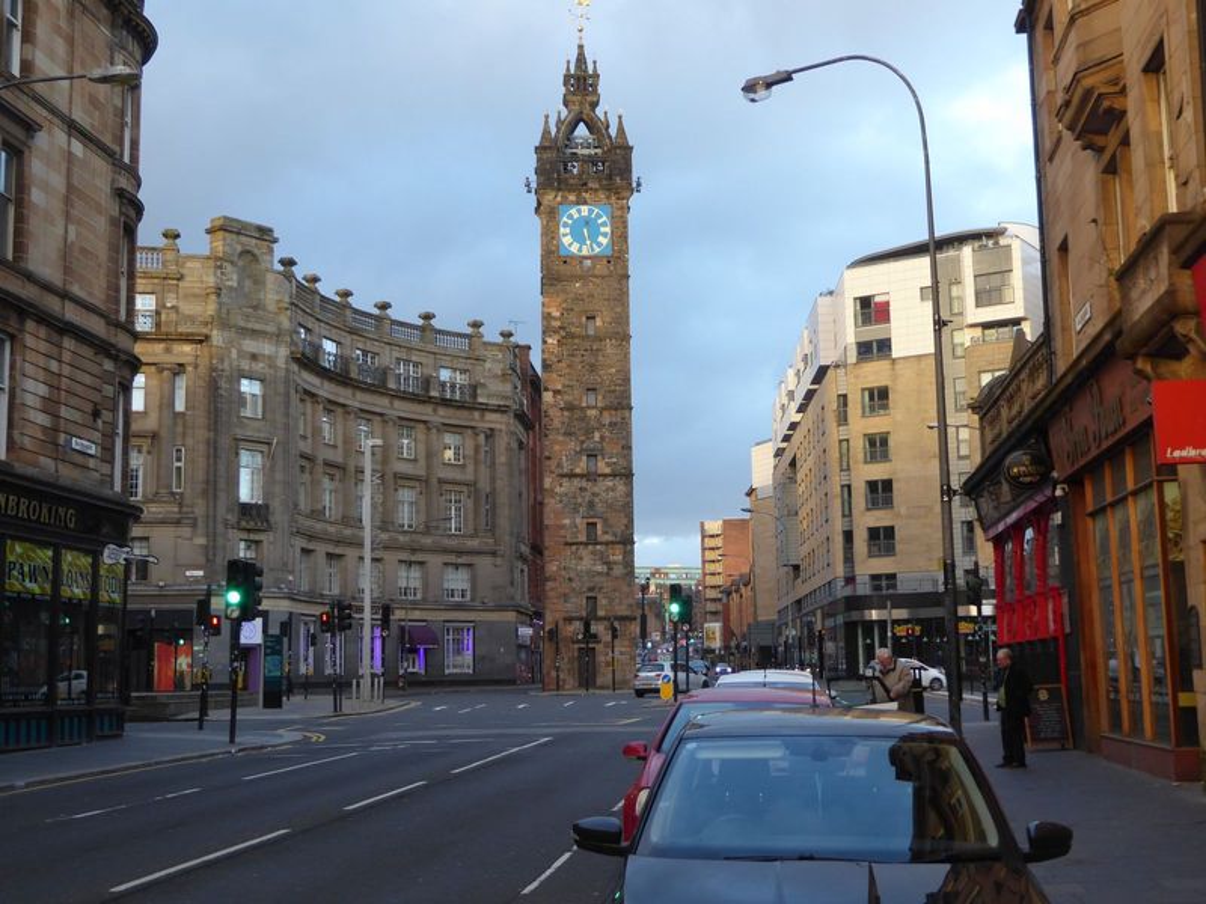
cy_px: 452
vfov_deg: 29.7
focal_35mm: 49
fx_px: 1707
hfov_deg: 38.9
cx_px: 603
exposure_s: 1/60
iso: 160
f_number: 4
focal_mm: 8.4
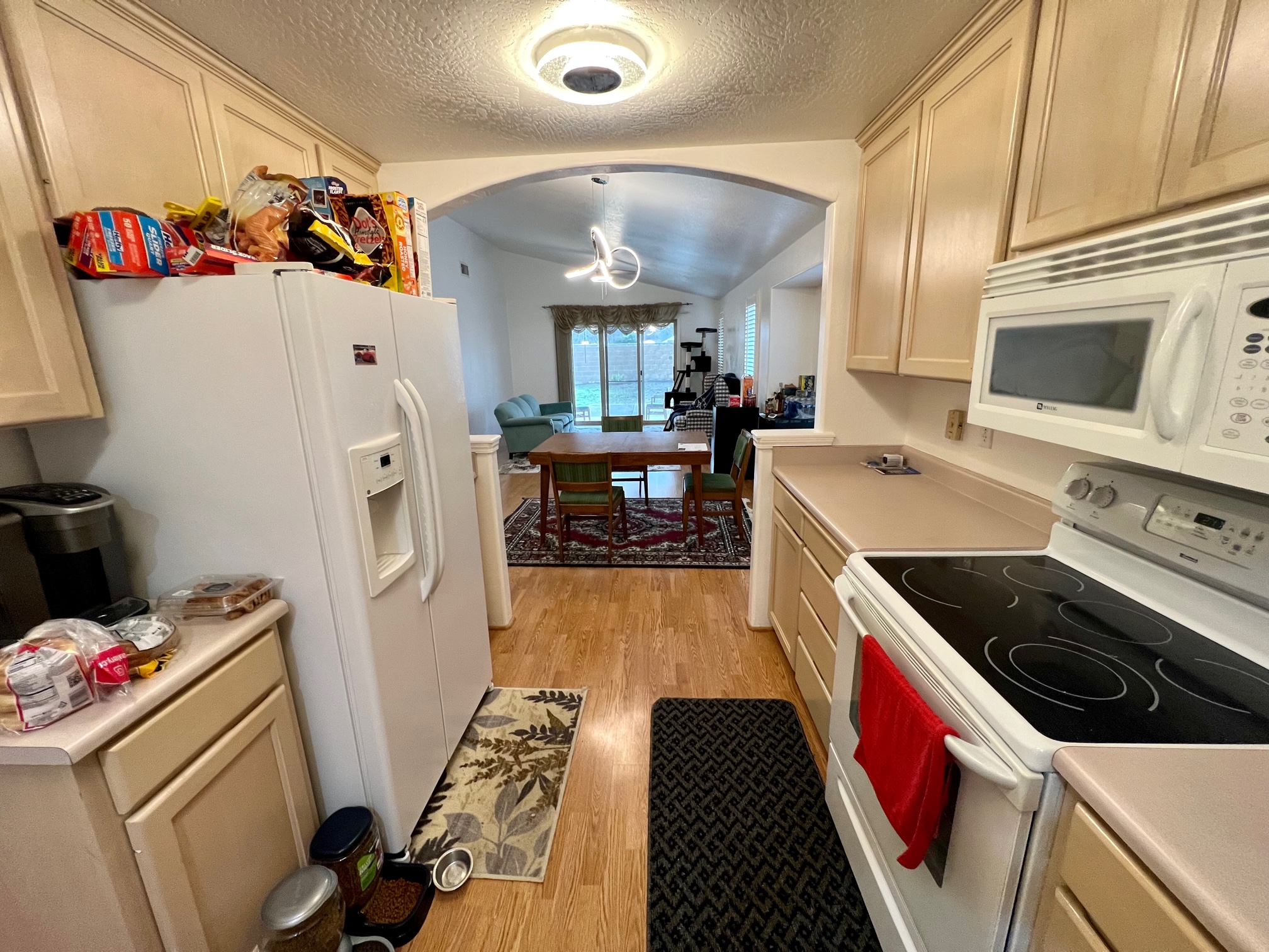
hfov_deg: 106.2
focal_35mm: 13
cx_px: 634
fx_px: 477
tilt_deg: -13.8
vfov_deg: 89.9
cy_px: 476
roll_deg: +1.6
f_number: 1.8
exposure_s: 1/120
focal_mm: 1.57
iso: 250
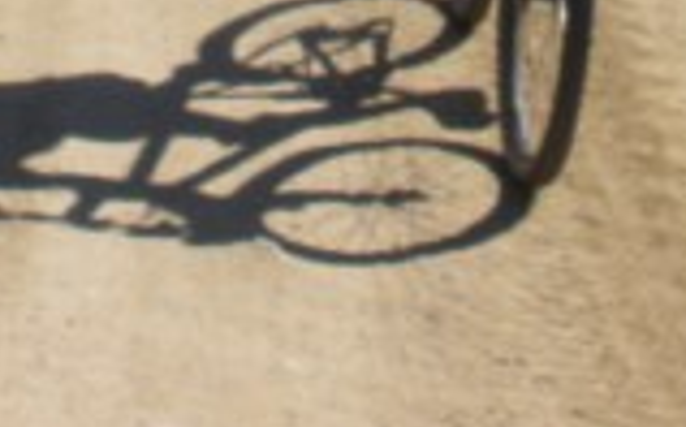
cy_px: -811
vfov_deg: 6.3
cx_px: 406
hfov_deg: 10.9
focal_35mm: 192
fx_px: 3586
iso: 64
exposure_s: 1/400
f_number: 5.6
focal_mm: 6.3
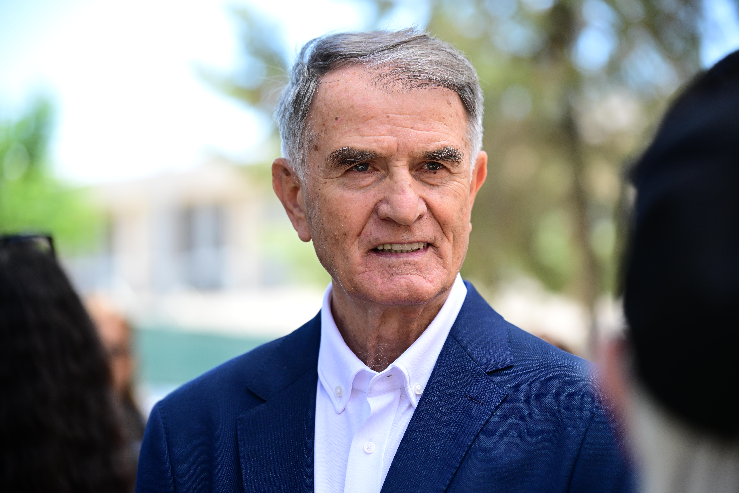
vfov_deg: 13.0
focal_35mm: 105
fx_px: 2155
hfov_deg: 19.5
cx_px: 370
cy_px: 246
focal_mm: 105
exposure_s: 1/640
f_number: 2.8
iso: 320
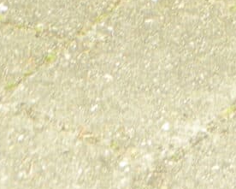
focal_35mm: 333
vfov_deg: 4.4
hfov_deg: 5.5
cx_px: 692
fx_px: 2327
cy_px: -457
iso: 64
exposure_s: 1/76
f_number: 3.2
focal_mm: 8.2
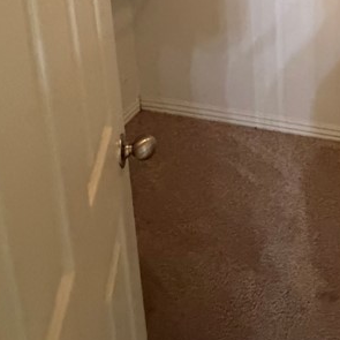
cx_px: 319
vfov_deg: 31.5
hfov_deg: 36.2
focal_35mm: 43
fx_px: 478
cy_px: -86
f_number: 2.2
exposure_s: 1/60
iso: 1000
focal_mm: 2.22
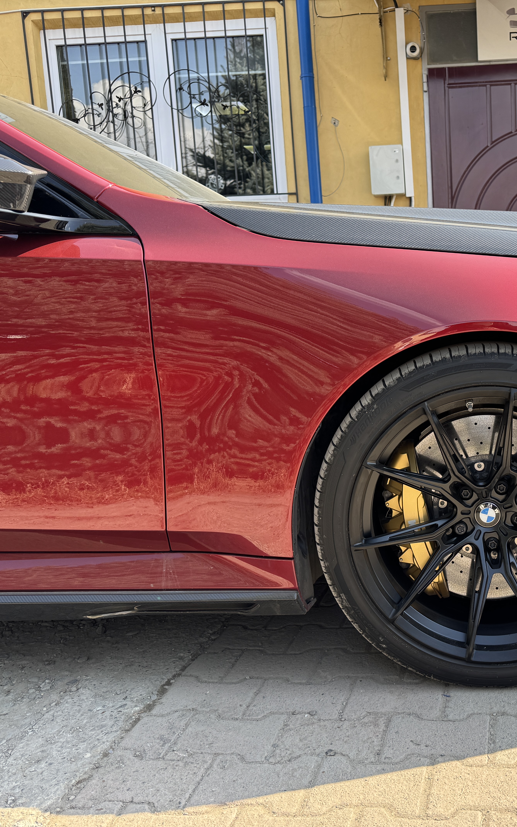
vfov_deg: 56.7
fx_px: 767
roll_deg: +2.4
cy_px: 414
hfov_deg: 35.8
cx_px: 425
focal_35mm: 34
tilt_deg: -8.2
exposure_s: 1/707
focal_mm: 6.76
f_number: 1.78
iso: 80
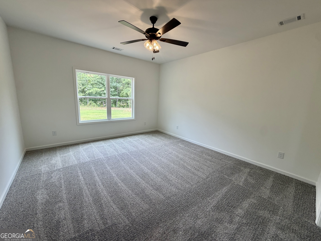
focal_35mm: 14
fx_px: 130
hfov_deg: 102.1
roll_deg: -2.4
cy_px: 120
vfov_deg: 85.7
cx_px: 160
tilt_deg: -10.0
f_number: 2.2
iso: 100
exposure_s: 1/120
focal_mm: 2.22
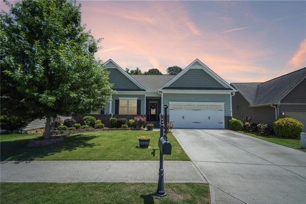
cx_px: 153
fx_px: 136
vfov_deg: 73.7
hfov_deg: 96.8
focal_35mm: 16
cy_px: 102
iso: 100
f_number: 4
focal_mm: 16
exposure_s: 1/1000
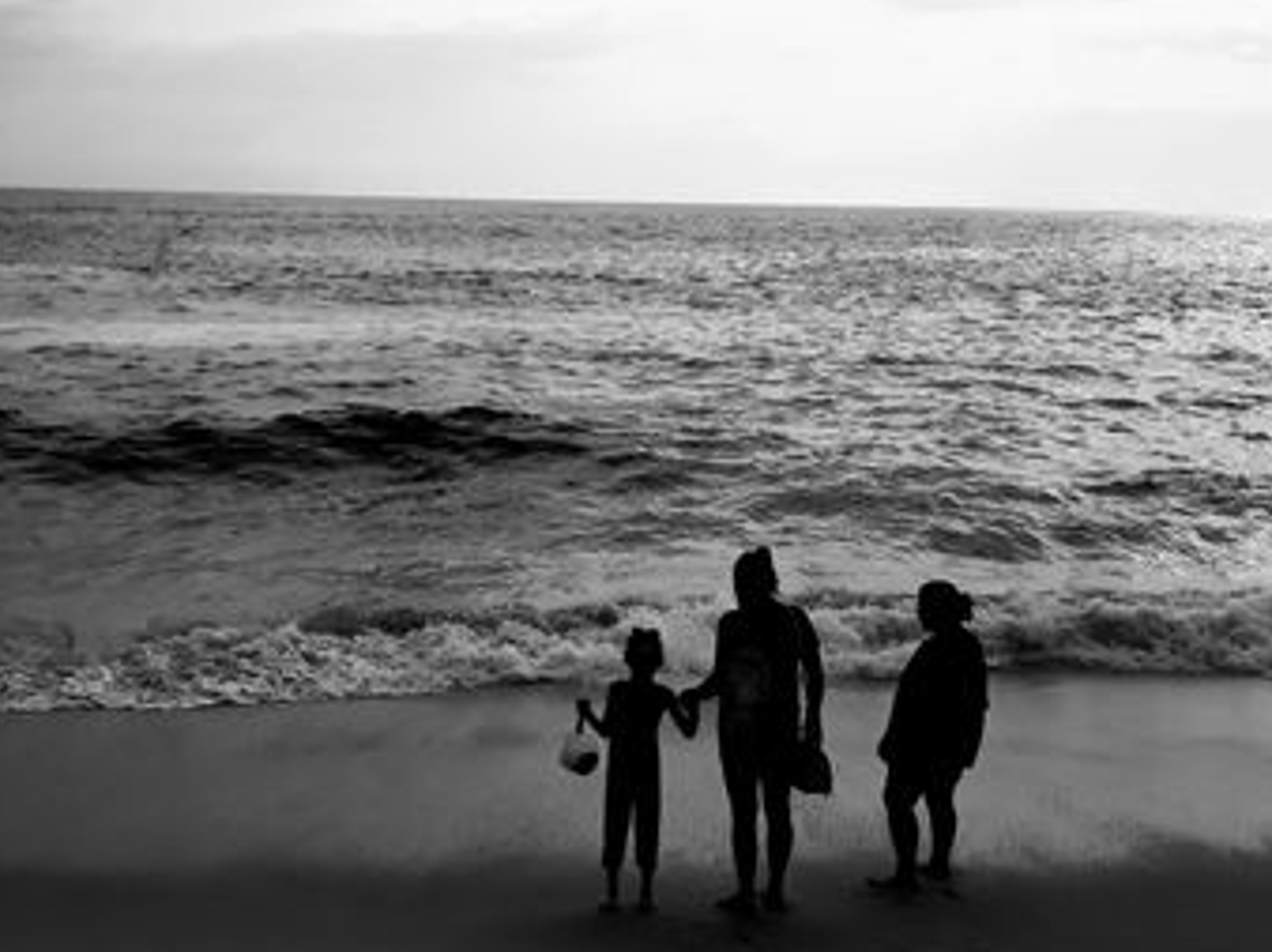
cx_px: 523
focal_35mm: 48
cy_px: 339
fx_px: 1763
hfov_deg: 39.6
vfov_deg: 30.1
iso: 40
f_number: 1.9
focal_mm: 3.6
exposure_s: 1/2747
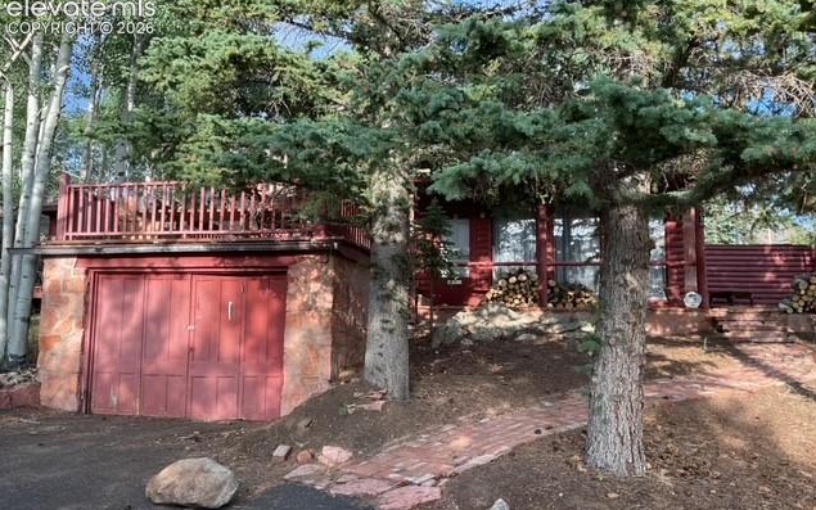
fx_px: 689
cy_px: 271
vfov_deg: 40.6
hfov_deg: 61.2
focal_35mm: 31
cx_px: 410
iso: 25
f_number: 1.8
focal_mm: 3
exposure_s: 1/120
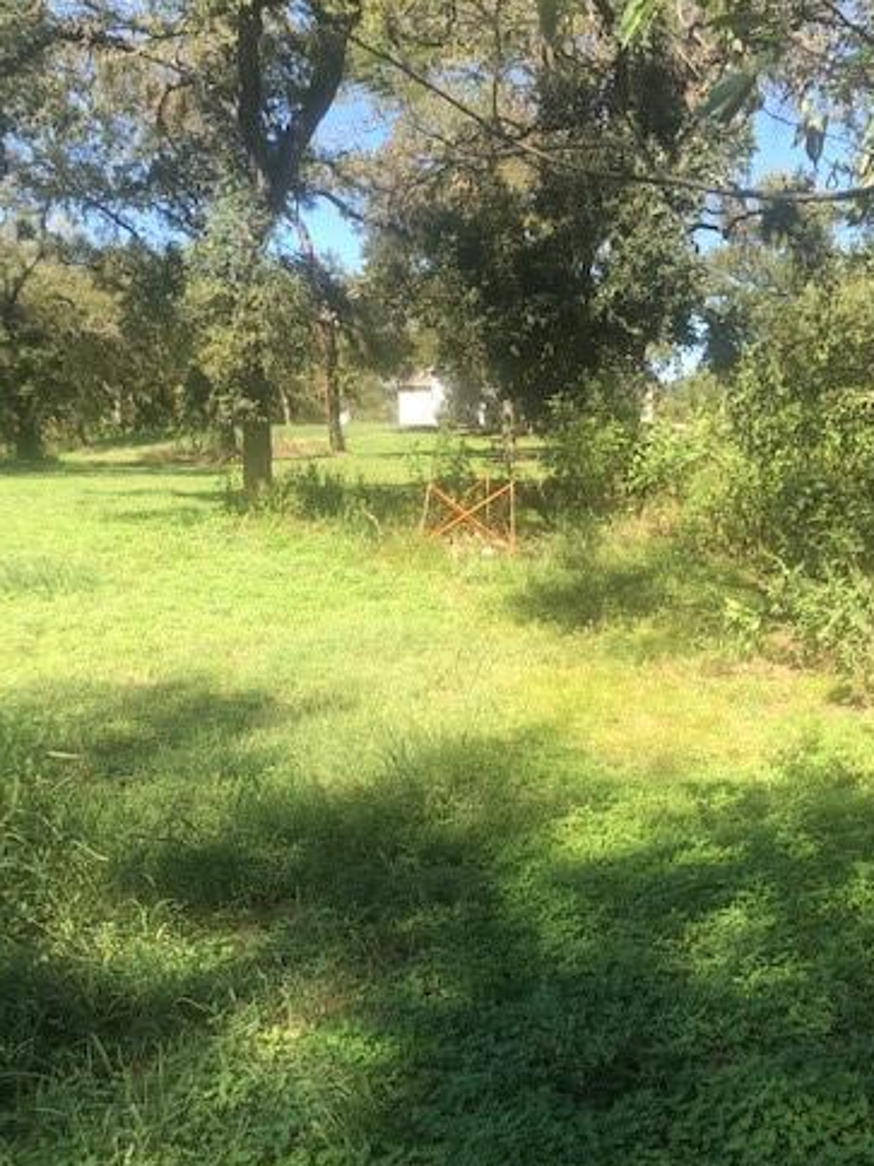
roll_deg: -1.3
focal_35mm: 37
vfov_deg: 49.9
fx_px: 1246
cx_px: 518
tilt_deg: -10.0
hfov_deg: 38.5
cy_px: 689
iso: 20
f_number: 1.8
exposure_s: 1/552
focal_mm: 3.99
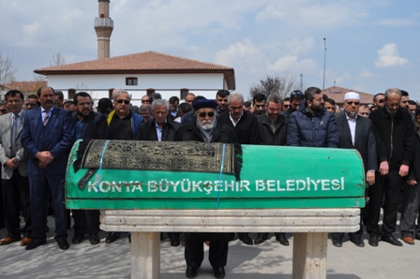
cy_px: 140
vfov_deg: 36.8
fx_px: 420
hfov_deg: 53.2
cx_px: 210
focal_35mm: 36
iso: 200
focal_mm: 24
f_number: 10
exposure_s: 1/400
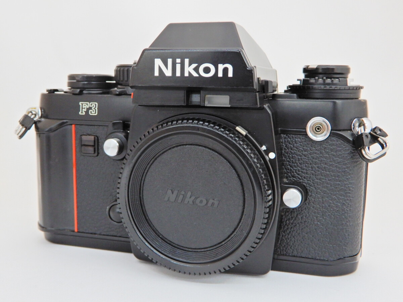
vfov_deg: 34.3
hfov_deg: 44.8
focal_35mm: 42
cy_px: 151
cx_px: 202
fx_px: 489
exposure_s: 1/30
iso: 320
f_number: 4
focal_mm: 7.5
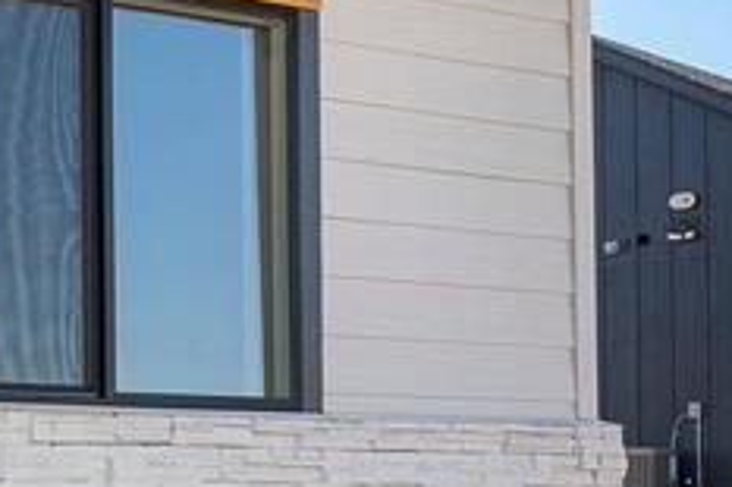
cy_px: 531
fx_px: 1788
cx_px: -540
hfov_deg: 18.6
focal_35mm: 88
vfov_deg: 15.1
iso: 400
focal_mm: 20
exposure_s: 1/1250
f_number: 8
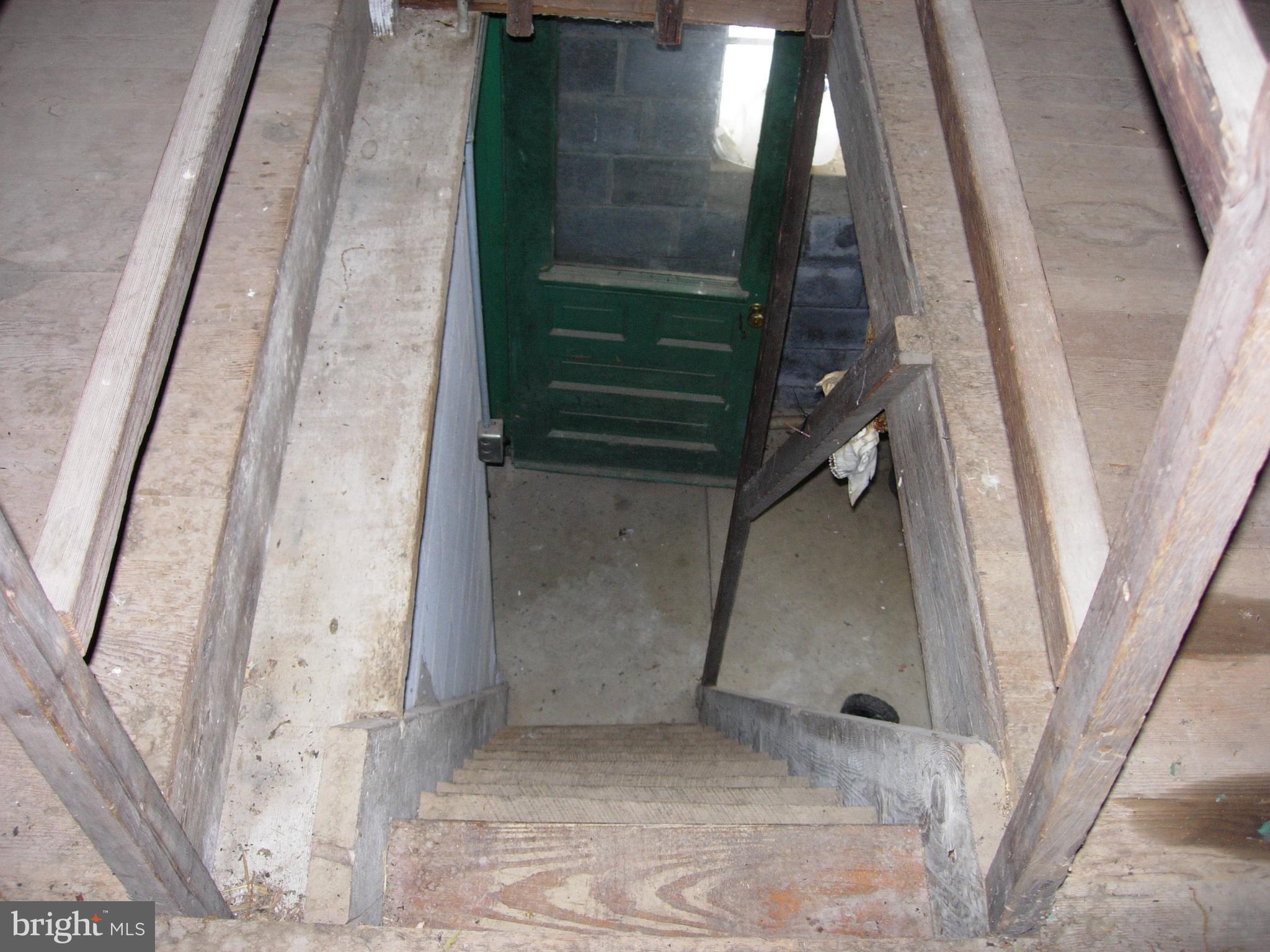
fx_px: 1394
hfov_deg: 49.0
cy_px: 476
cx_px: 635
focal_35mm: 38
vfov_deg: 37.7
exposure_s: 1/64
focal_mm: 7.8
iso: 79
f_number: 2.8
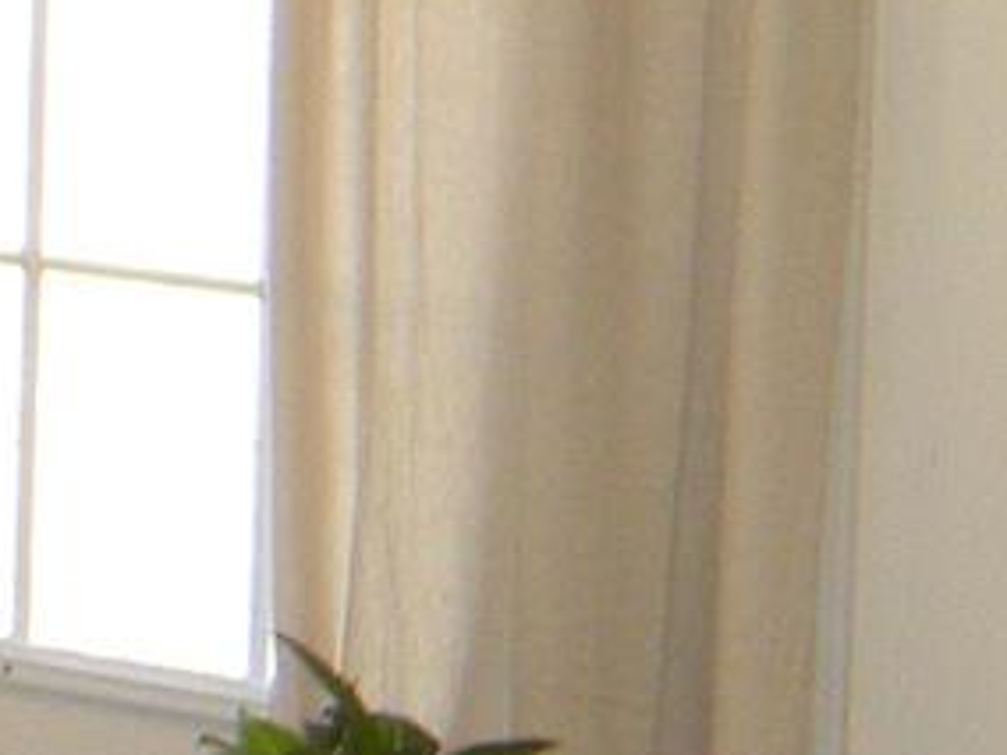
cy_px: -213
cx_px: -2532
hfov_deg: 7.7
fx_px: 5876
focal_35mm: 202
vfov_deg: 7.3
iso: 126
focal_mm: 5
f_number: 3.5
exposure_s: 1/30
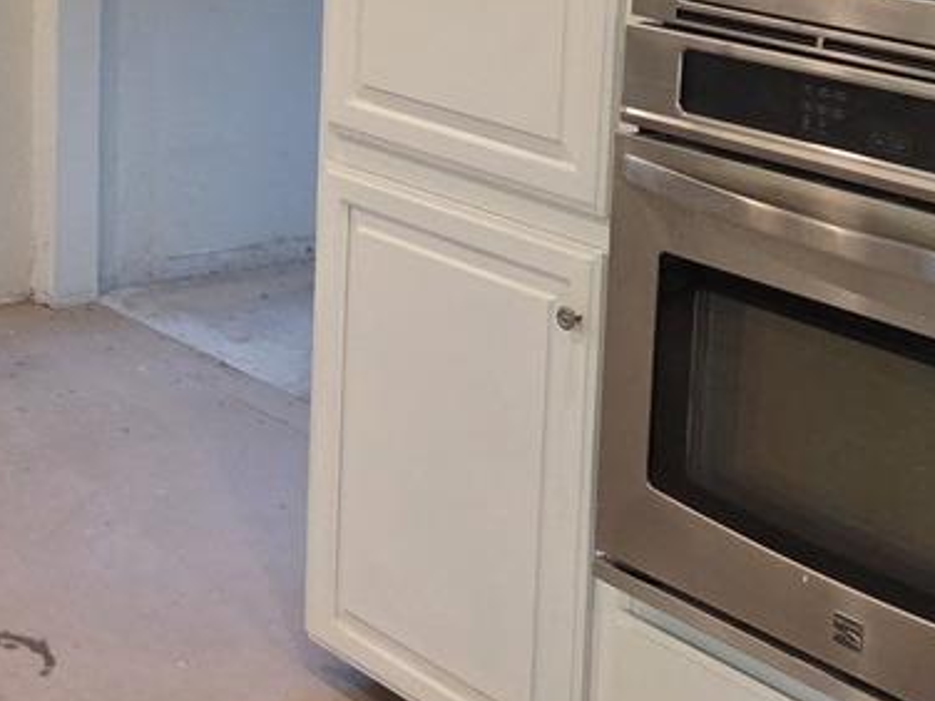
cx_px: -209
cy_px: 42
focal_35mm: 88
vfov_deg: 16.5
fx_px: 2377
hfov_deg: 20.7
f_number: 1.8
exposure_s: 1/120
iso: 160
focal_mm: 5.4
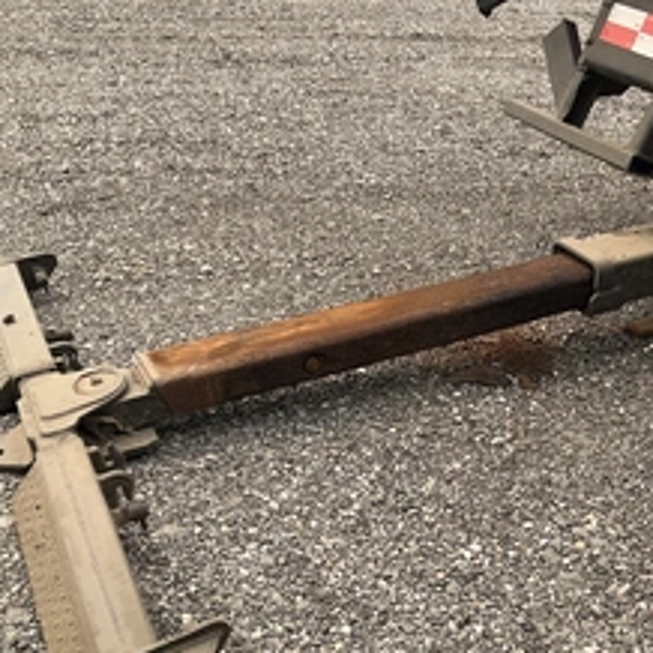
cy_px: 386
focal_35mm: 47
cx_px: 416
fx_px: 1003
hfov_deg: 35.8
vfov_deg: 36.0
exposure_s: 1/719
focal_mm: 3
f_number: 1.8
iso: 25
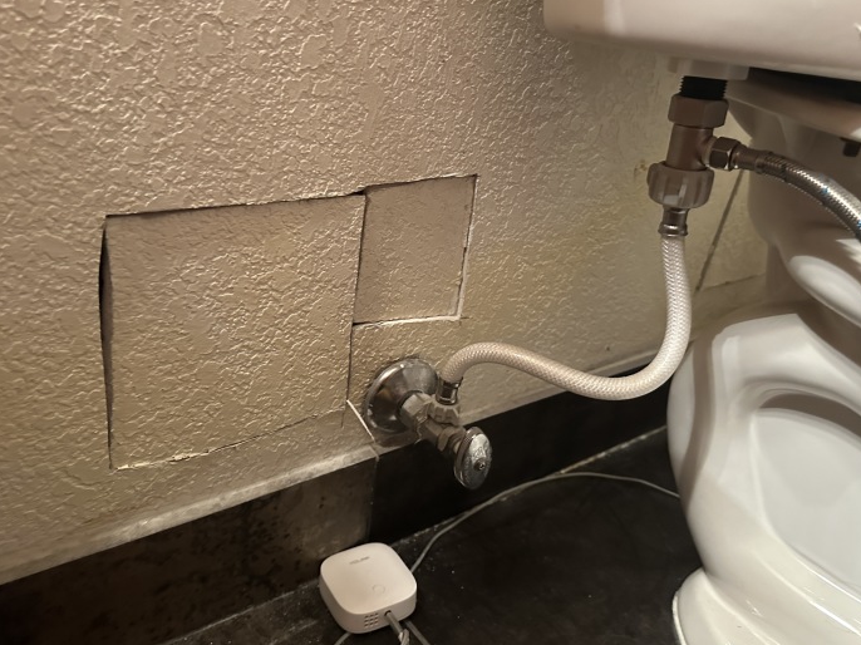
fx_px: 696
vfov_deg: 49.7
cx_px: 374
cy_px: 309
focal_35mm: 28
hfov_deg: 63.2
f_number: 1.78
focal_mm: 6.86
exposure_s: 1/40
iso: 1000
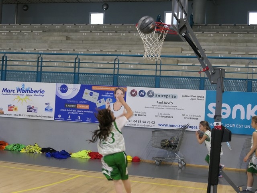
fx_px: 401
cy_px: 96
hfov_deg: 35.5
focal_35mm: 54
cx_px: 128
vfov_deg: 27.0
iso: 1000
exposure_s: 1/125
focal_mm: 18.3
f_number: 2.8
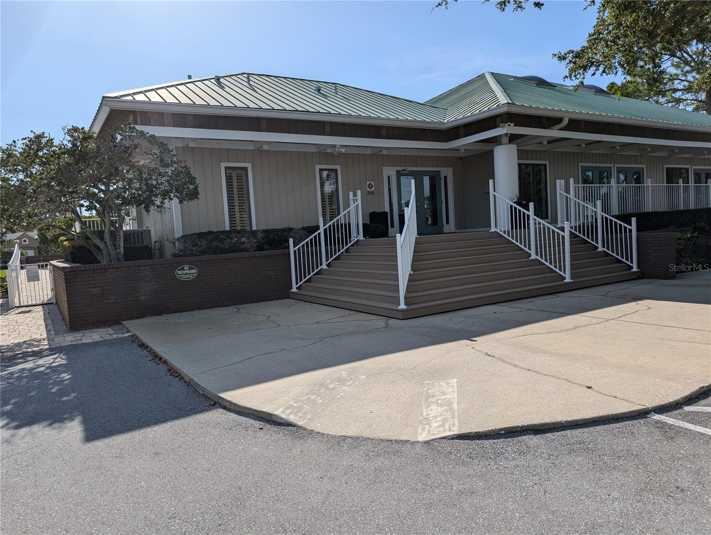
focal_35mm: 24
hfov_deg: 71.5
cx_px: 356
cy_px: 268
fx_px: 494
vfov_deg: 56.9
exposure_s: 1/1764
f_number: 1.68
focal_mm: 6.9
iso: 19
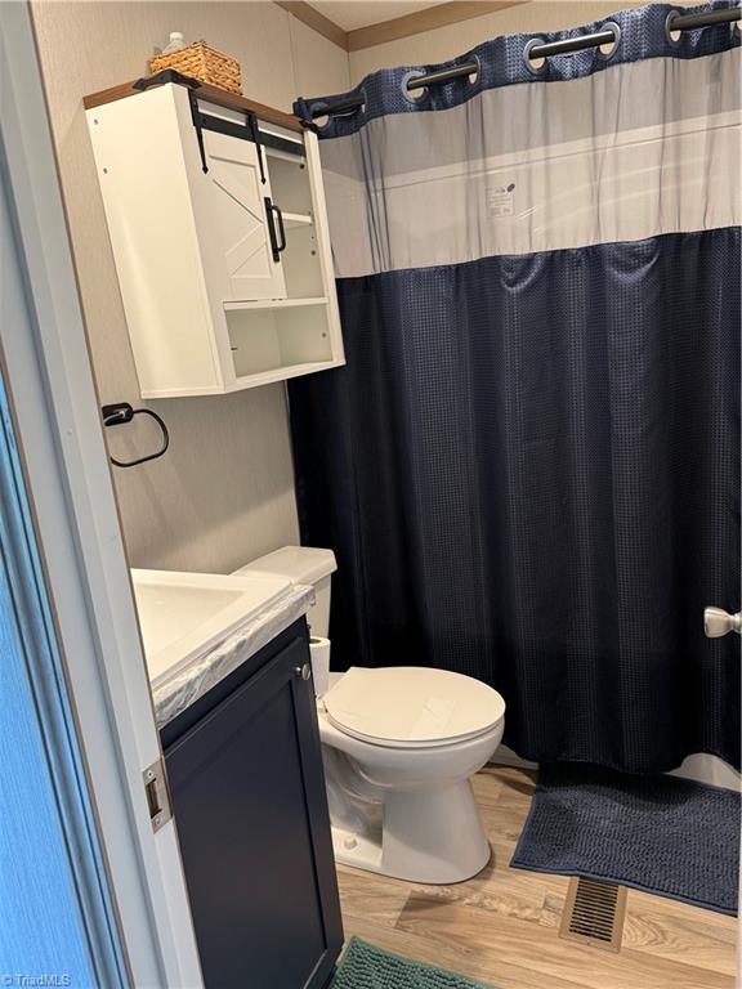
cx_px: 371
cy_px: 494
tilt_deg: -12.6
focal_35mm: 24
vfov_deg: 71.6
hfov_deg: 56.8
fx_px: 686
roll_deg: +5.3
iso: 160
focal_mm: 6.76
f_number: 1.78
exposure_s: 1/60
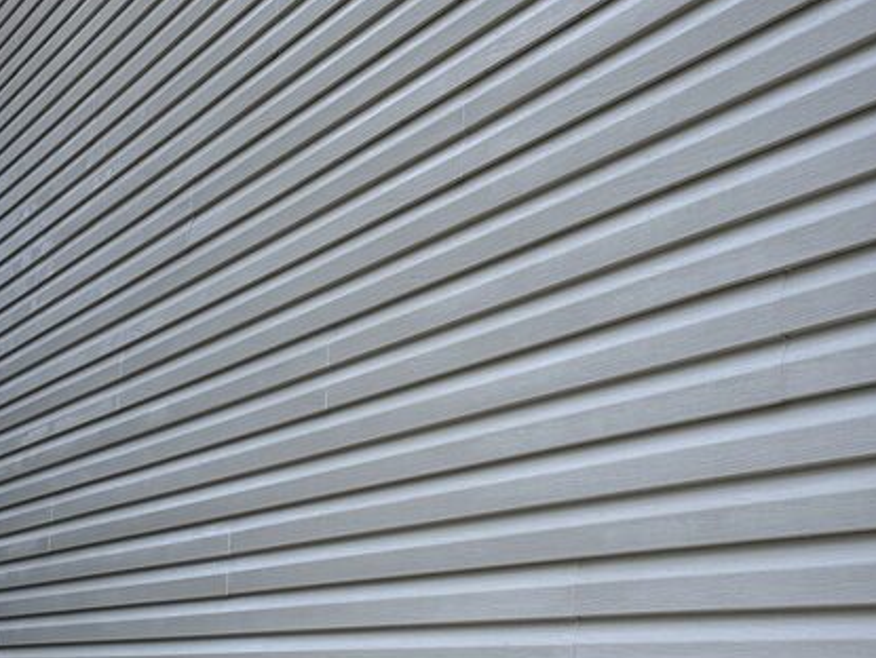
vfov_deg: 28.1
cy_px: 311
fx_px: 1317
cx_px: 384
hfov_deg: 36.7
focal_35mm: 52
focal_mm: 6.76
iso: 100
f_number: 1.78
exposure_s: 1/831
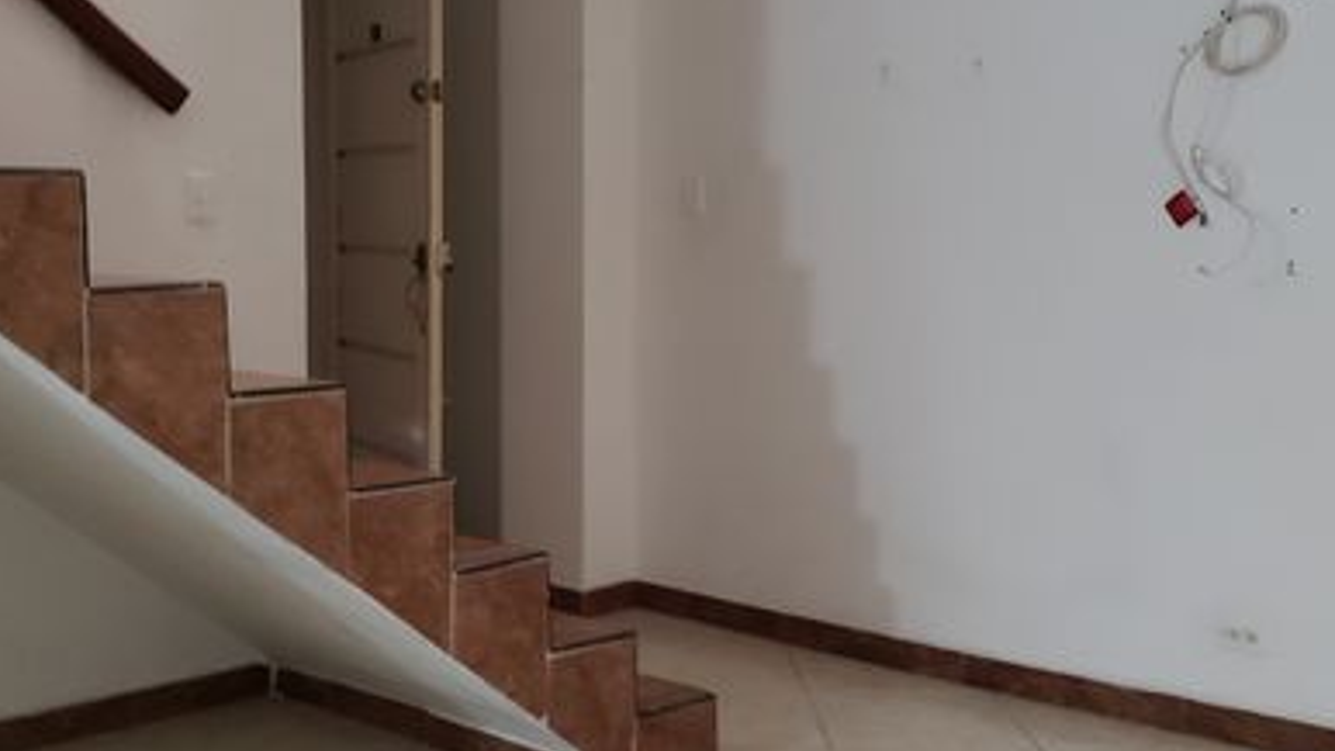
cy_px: 294
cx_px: 586
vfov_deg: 24.4
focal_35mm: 49
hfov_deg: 42.0
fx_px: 1734
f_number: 1.5
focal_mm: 4.3
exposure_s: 1/13
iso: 250
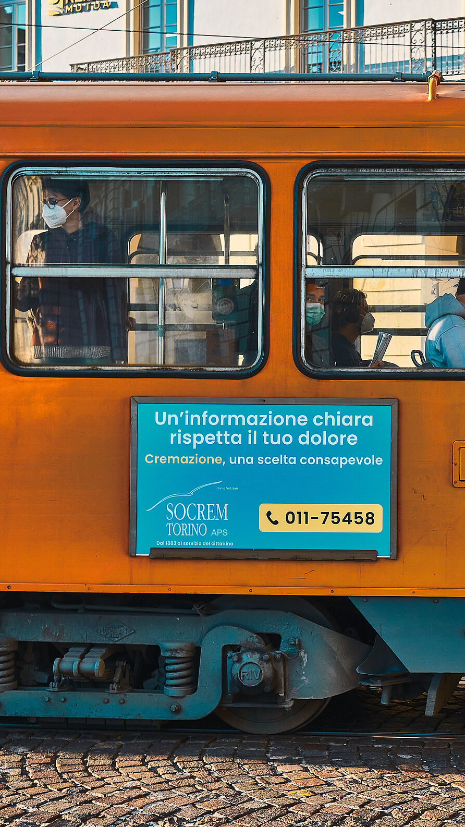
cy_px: 416
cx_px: 450
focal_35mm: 65
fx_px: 1425
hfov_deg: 18.1
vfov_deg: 32.4
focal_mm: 27
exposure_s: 1/250
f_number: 4
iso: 200
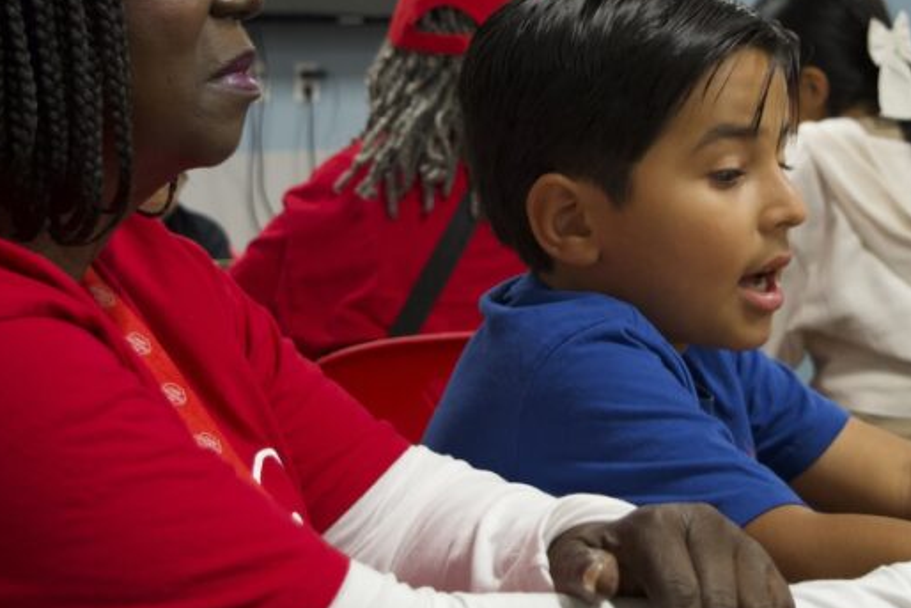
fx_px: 2227
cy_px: 150
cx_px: 611
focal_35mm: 88
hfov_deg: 23.0
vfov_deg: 15.5
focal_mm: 26
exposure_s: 1/60
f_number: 4
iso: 1100
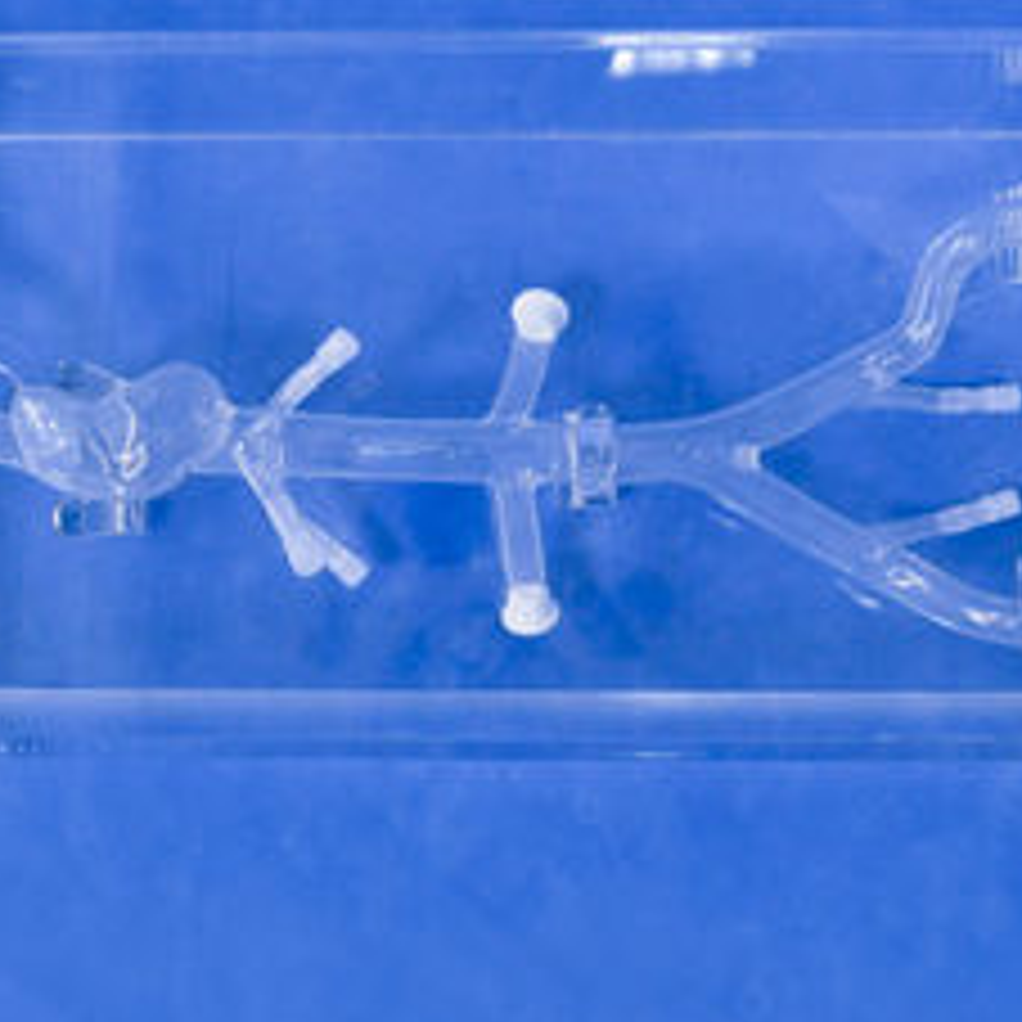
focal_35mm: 56
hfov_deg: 30.4
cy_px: 455
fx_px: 1871
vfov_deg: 30.5
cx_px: 392
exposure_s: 1/60
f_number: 4
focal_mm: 20
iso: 1000
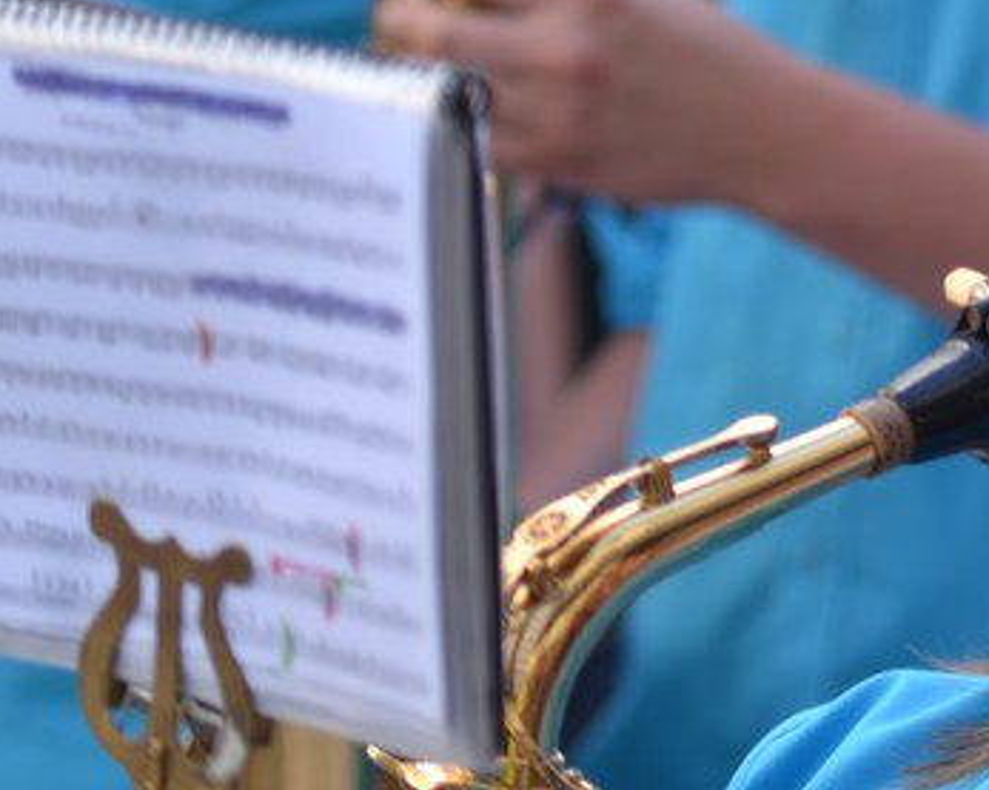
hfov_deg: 8.2
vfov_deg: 6.6
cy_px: 212
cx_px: 1274
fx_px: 6814
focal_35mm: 233
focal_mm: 56
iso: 100
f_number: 2.8
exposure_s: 1/250
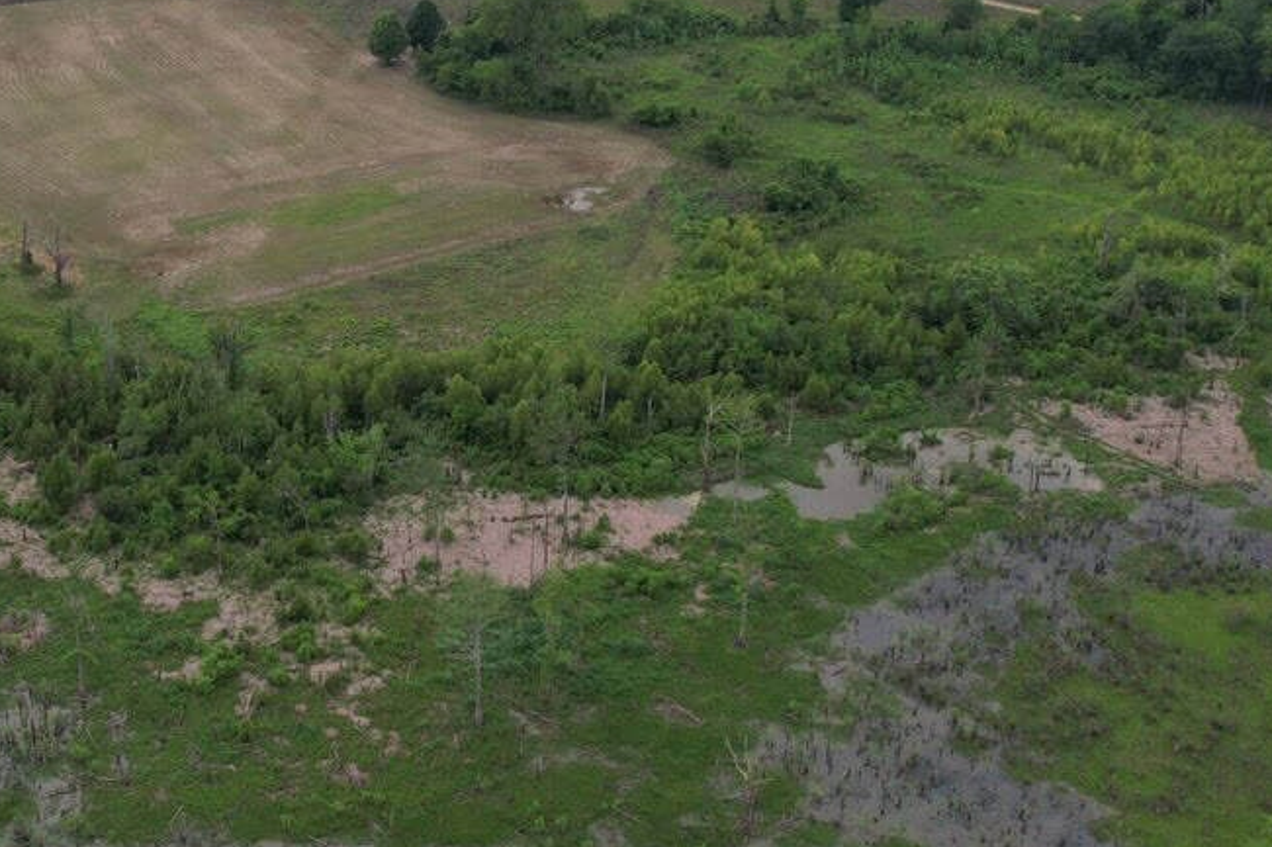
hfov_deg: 37.8
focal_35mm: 52
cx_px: 421
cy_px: 288
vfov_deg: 25.8
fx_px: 1837
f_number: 2.8
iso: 130
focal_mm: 8.4
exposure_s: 1/725
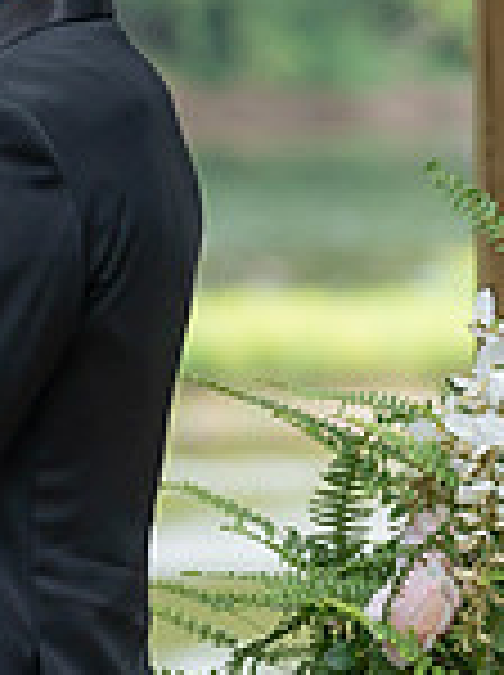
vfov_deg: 3.5
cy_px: 85
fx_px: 11117
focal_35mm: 571
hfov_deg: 2.6
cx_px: -642
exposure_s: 1/200
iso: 320
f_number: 4
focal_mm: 135
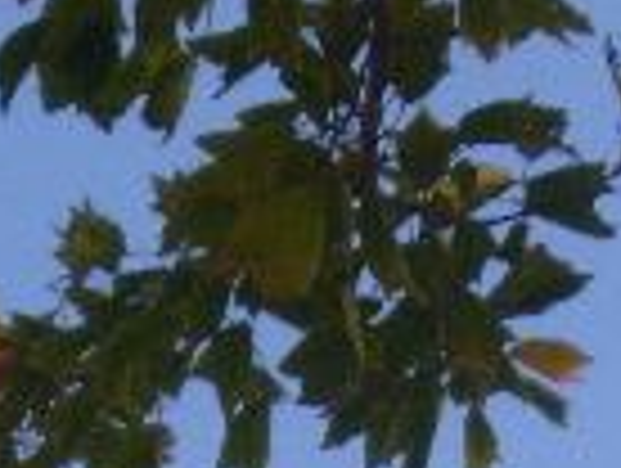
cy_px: 655
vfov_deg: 2.6
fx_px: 10136
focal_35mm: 564
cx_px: 567
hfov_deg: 3.5
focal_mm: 21.5
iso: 100
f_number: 5.9
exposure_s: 1/200
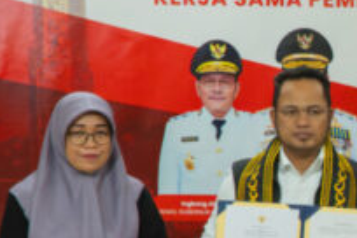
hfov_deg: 19.4
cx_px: 352
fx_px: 1018
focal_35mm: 103
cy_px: 207
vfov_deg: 13.2
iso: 5000
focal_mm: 21
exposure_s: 1/100
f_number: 4
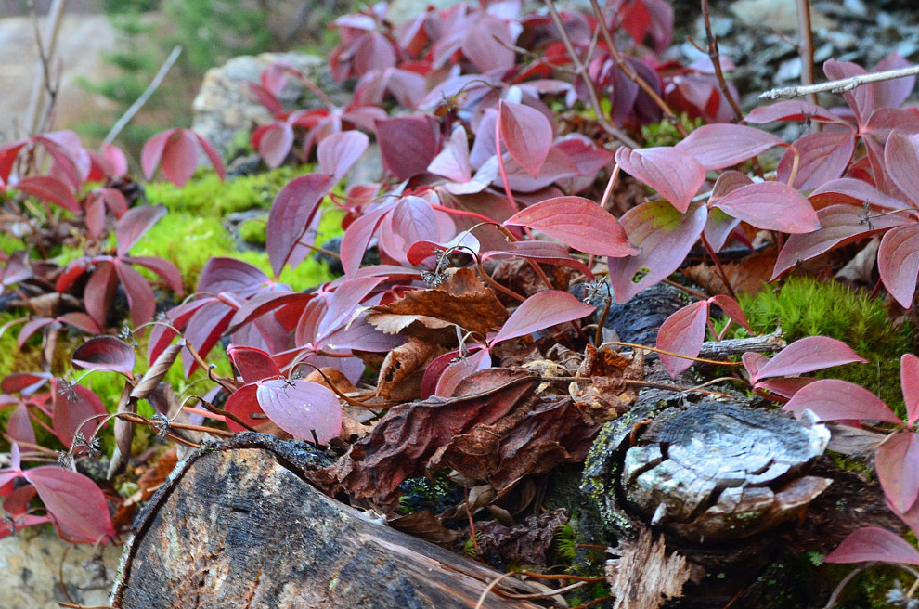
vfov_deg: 21.3
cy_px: 451
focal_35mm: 63
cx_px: 314
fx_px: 1605
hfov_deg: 31.7
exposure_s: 1/25
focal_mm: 26
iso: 800
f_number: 7.1
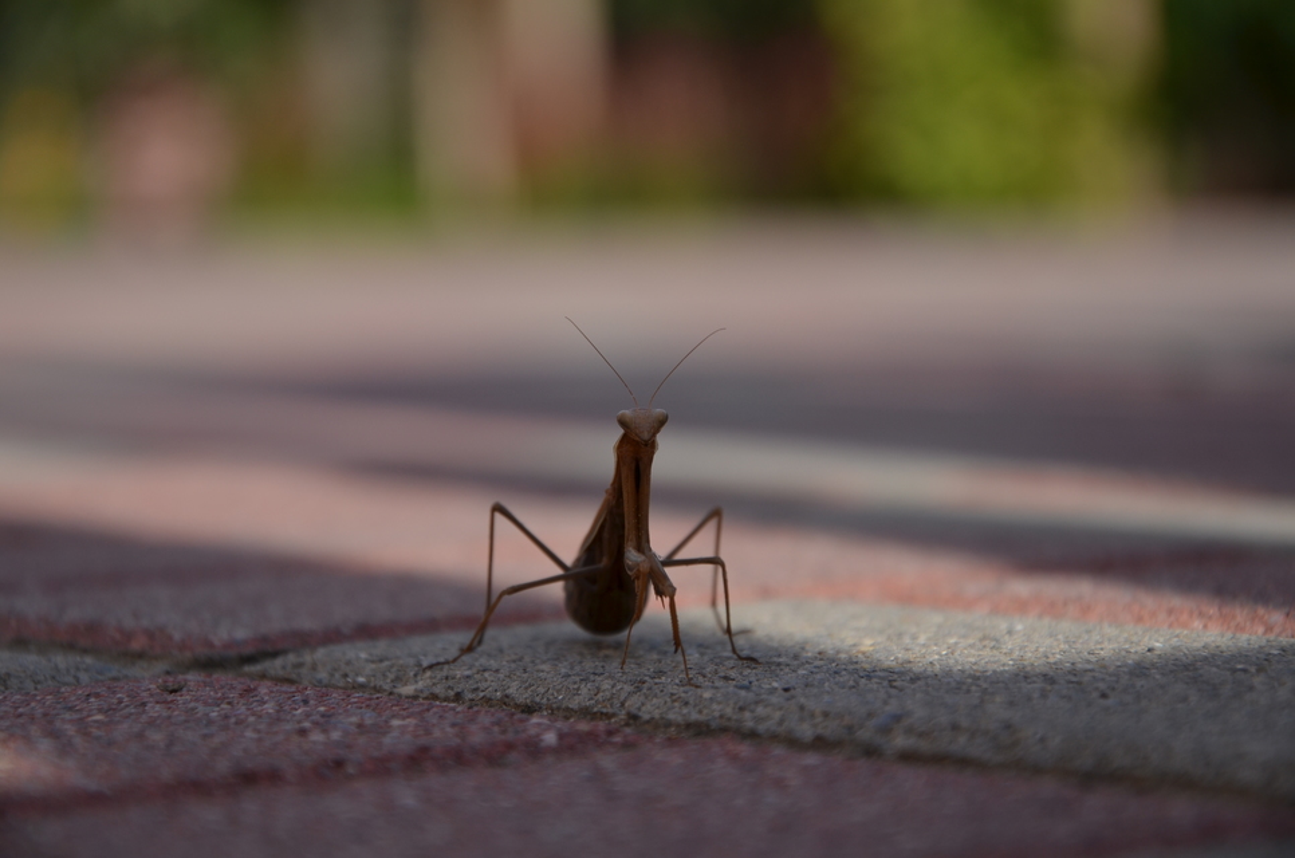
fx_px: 5654
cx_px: 648
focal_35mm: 158
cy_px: 429
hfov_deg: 13.1
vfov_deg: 8.7
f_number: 5.6
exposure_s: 1/800
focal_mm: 105
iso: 100
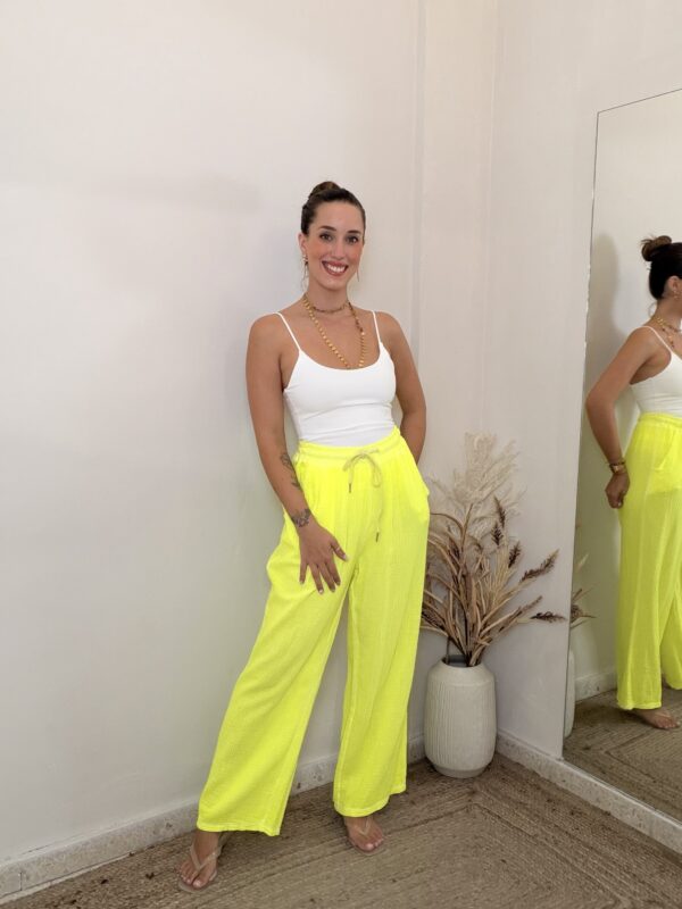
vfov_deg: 60.0
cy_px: 454
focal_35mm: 30
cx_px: 341
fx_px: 788
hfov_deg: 46.8
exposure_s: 1/60
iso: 100
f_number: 1.9
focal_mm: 2.71
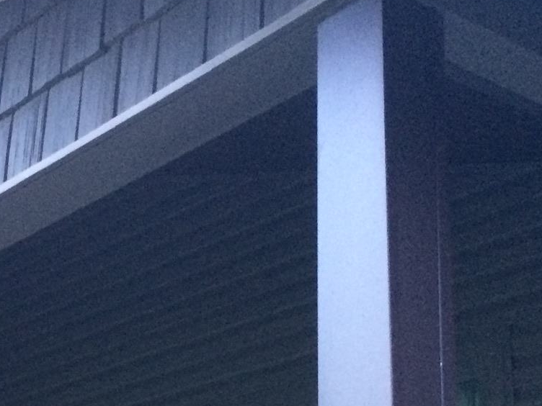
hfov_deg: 24.2
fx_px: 1237
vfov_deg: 18.5
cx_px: 86
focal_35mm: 79
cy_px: 335
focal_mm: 4.15
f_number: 2.2
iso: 320
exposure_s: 1/24
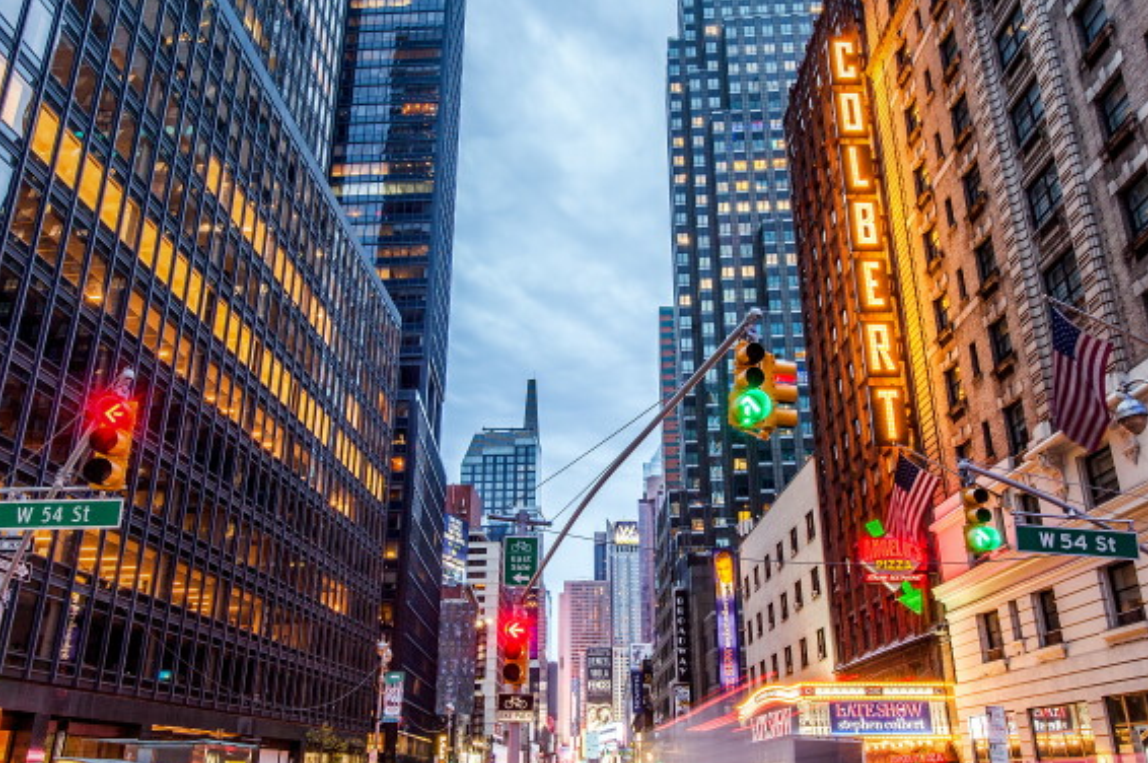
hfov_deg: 65.5
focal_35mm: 28
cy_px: 464
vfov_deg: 46.0
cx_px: 611
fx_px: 892
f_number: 8
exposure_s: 1.6
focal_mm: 20
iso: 200
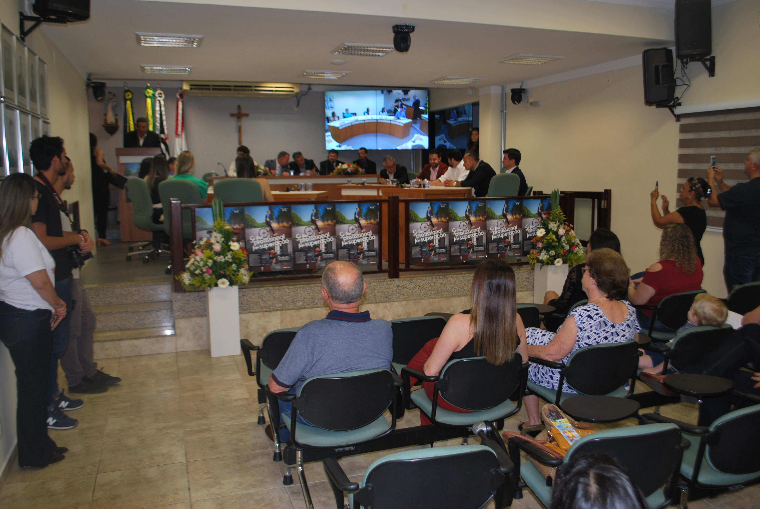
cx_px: 380
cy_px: 254
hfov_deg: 61.9
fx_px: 634
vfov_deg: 43.7
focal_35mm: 30
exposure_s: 1/60
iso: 200
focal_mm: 20
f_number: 3.8
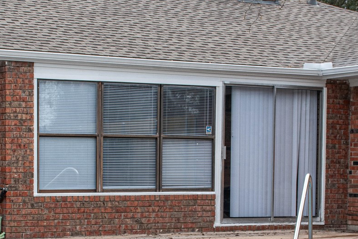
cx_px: 144
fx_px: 994
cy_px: 227
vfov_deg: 13.5
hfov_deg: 20.4
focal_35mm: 100
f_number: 8
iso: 250
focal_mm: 24
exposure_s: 1/250
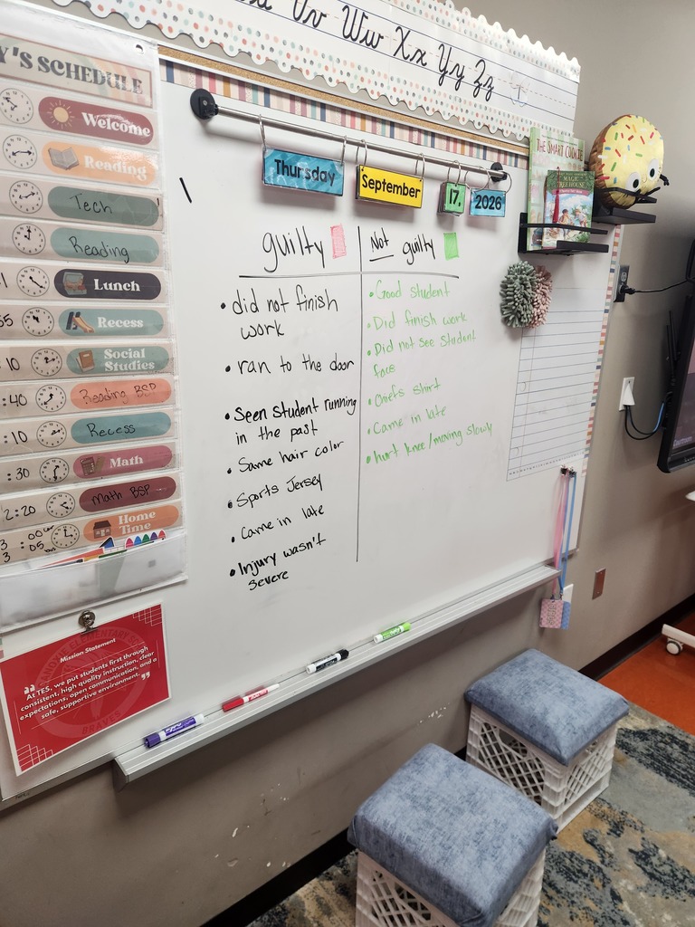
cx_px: 348
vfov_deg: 73.9
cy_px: 464
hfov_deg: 58.9
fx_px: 616
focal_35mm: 23
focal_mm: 5.4
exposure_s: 1/120
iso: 160
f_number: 1.8
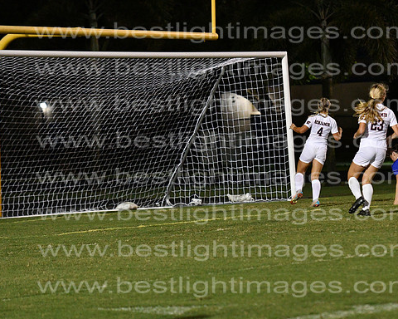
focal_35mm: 213
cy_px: 160
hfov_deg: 9.1
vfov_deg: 7.3
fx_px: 2504
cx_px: 226
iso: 8000
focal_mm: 125
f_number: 4
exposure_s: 1/800
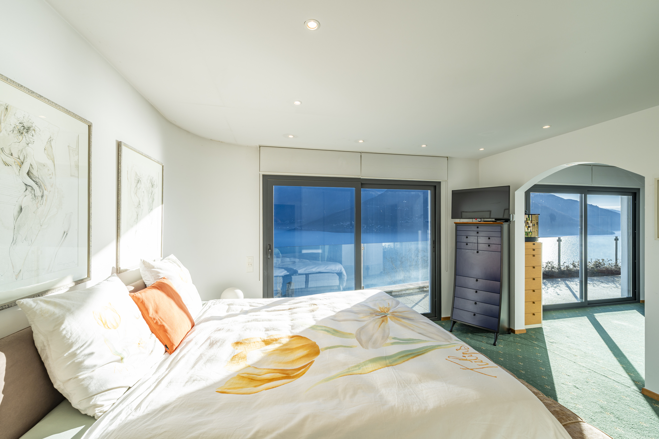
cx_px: 330
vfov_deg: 81.2
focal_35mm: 14
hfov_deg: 104.3
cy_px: 220
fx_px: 256
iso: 64
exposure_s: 1/30
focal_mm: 14
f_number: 9
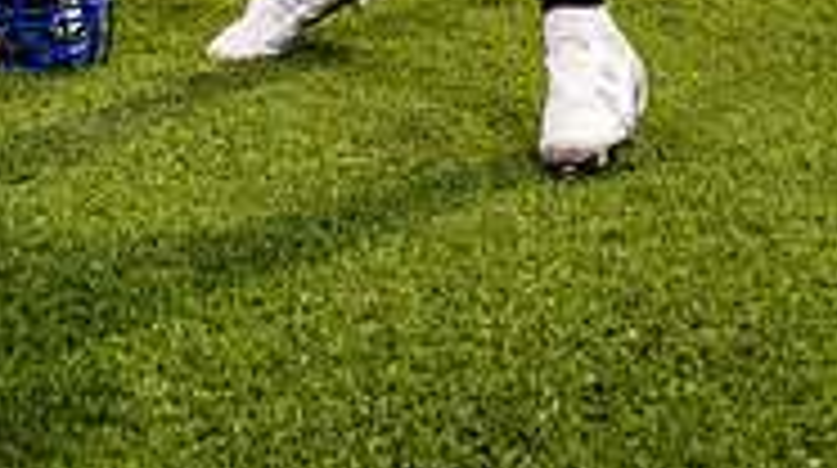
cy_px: -500
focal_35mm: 127
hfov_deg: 16.9
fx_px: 2815
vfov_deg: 8.9
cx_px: 364
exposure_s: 1/250
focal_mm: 50
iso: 100
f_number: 5.6
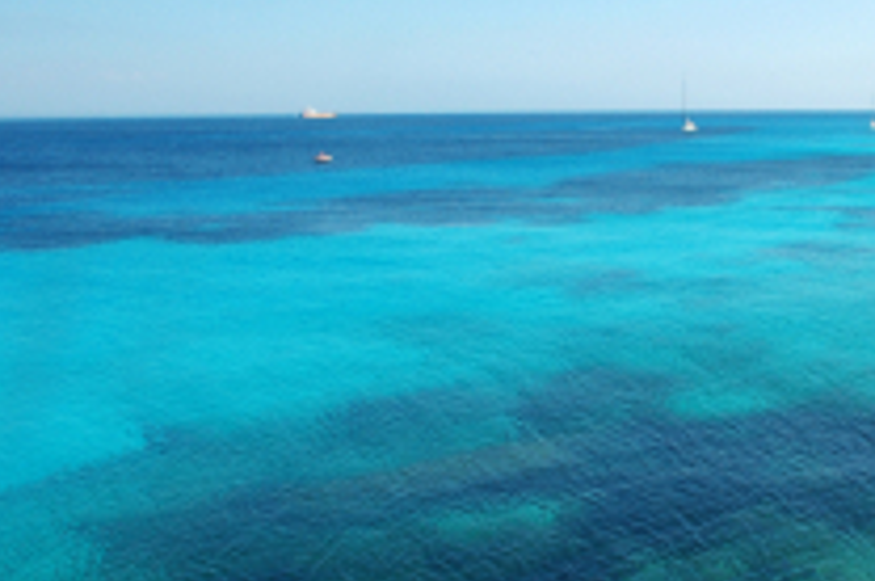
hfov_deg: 42.4
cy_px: 312
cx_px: 755
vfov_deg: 31.1
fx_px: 1044
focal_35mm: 43
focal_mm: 14
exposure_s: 1/160
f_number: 11
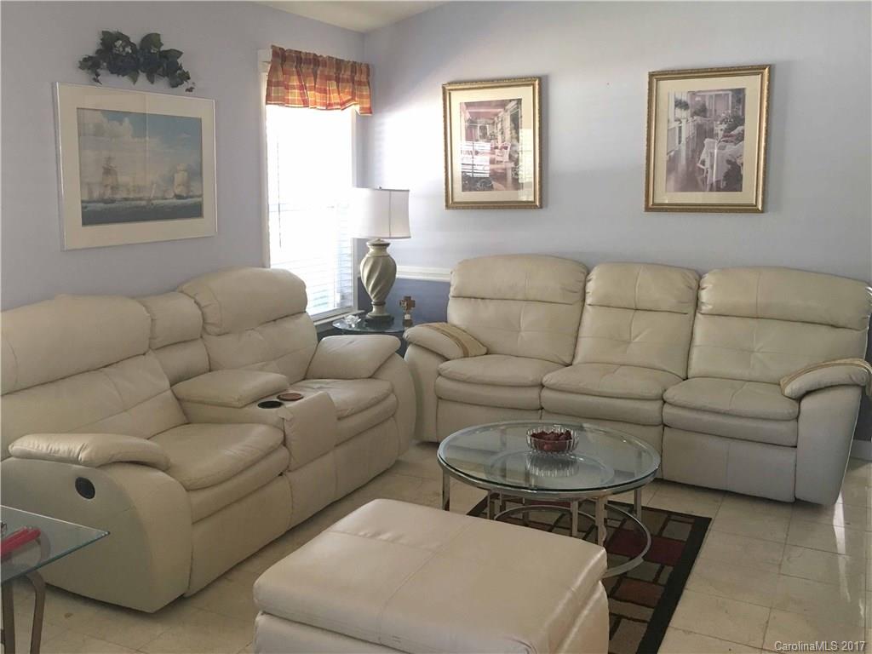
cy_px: 327
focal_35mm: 29
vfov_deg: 48.2
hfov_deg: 61.7
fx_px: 731
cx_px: 436
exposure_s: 1/30
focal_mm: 4.15
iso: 80
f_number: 2.2
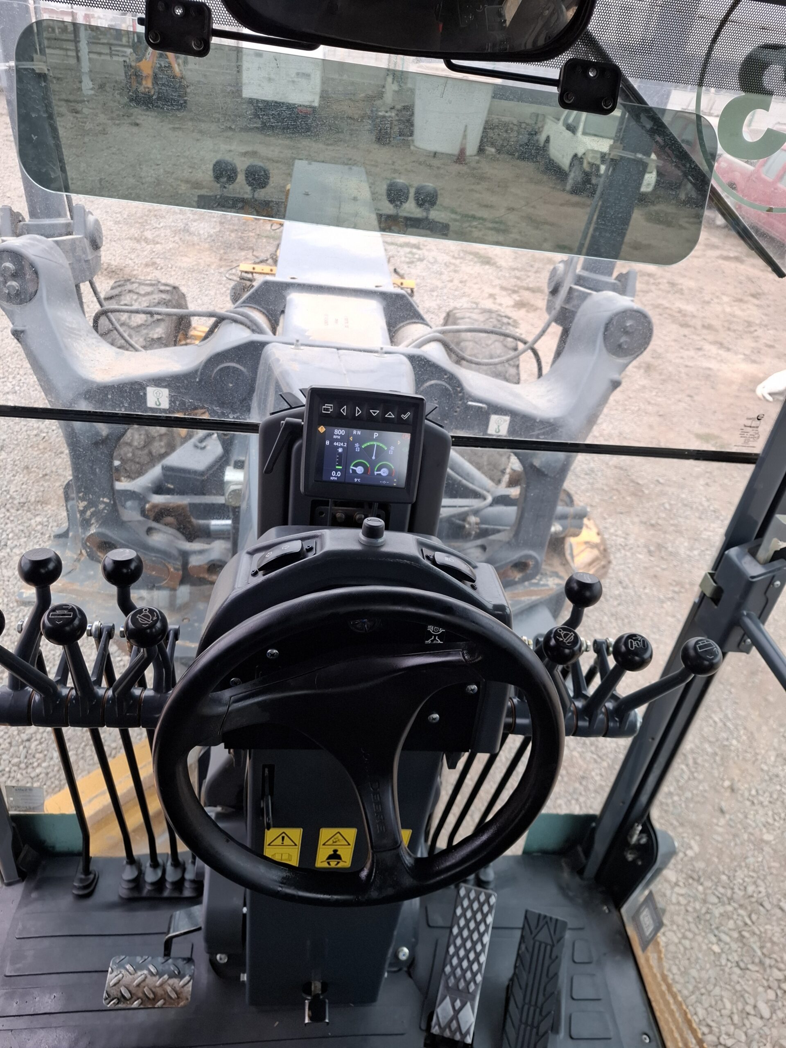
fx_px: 696
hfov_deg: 58.9
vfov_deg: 73.9
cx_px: 393
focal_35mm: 23
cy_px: 524
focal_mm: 5.54
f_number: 1.8
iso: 50
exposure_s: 1/150
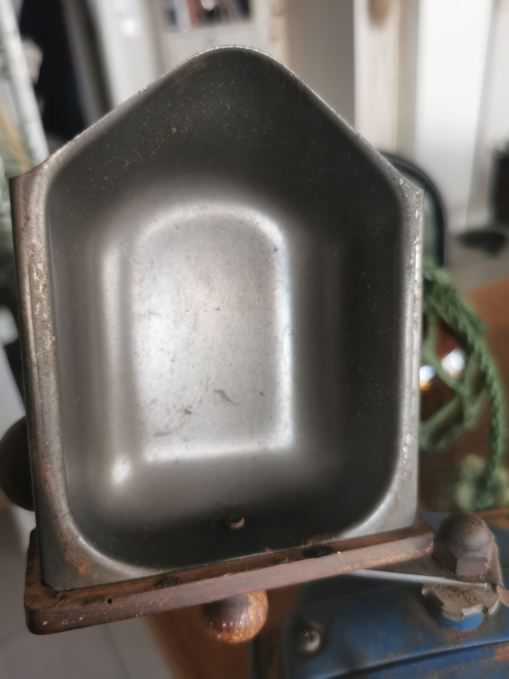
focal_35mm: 27
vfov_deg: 65.3
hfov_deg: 51.4
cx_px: 254
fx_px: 529
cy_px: 340
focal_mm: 5.56
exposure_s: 1/50
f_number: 1.6
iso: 320
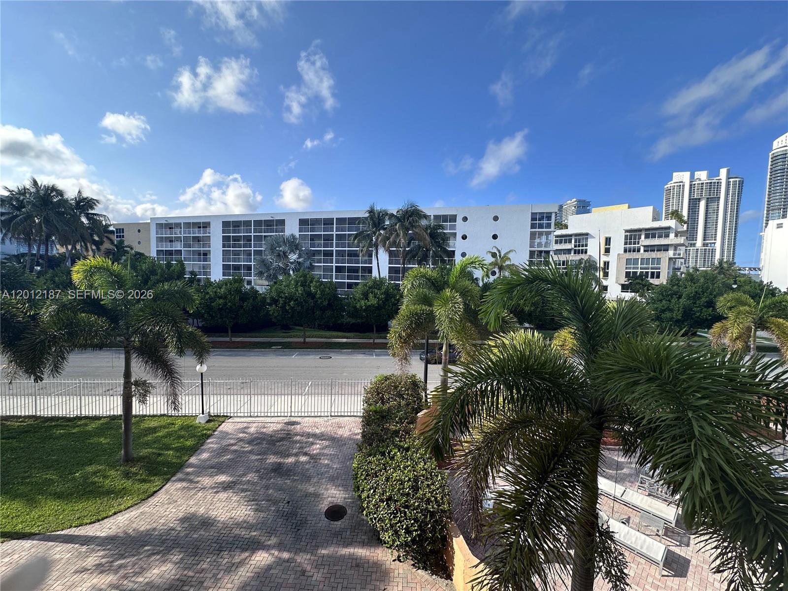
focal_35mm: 14
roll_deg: -1.5
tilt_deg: -4.0
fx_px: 319
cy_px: 296
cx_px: 394
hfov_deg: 102.1
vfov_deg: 85.7
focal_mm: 2.22
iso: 40
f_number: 2.2
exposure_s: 1/1171
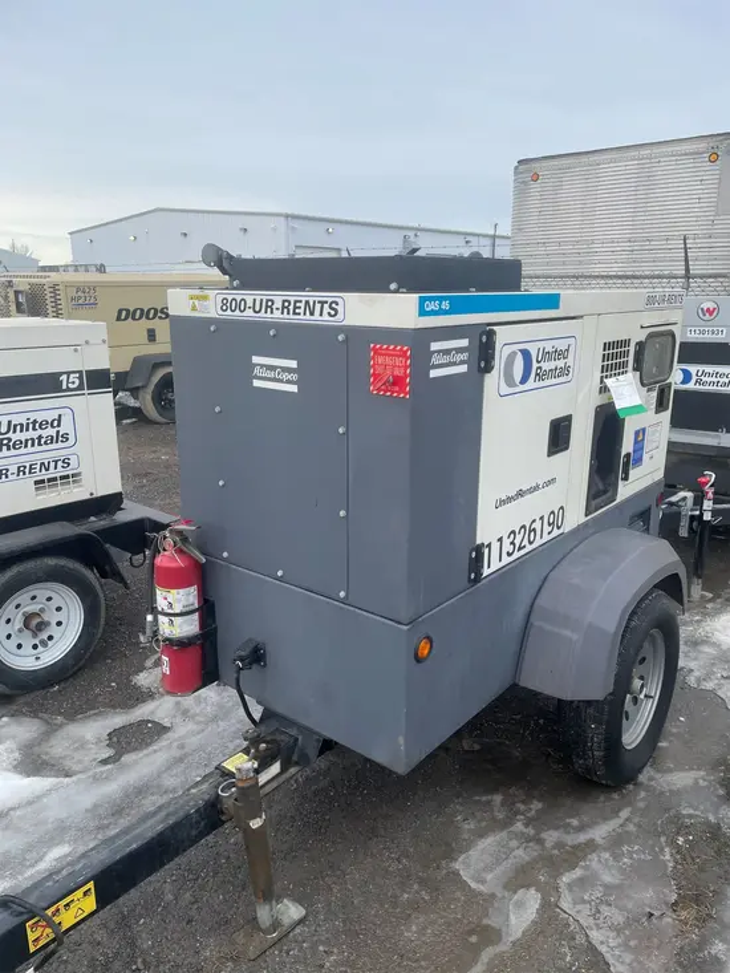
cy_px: 486
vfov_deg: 67.3
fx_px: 731
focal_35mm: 26
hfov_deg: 53.1
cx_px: 365
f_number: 1.6
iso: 32
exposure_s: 1/955
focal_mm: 4.2
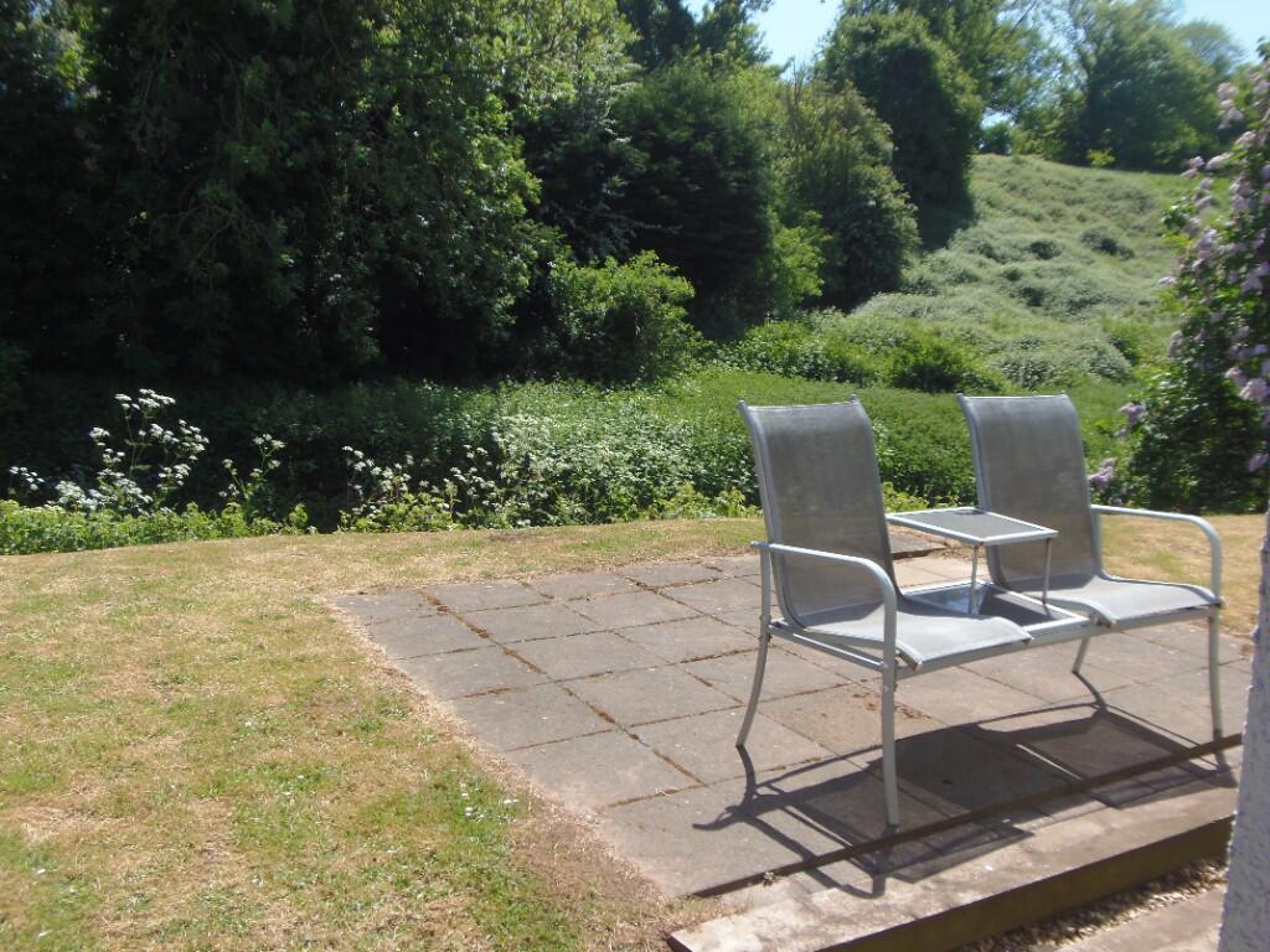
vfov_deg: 46.8
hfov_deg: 60.0
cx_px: 635
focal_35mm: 30
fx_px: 1101
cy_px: 476
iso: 64
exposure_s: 1/500
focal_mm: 5.5
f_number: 3.2
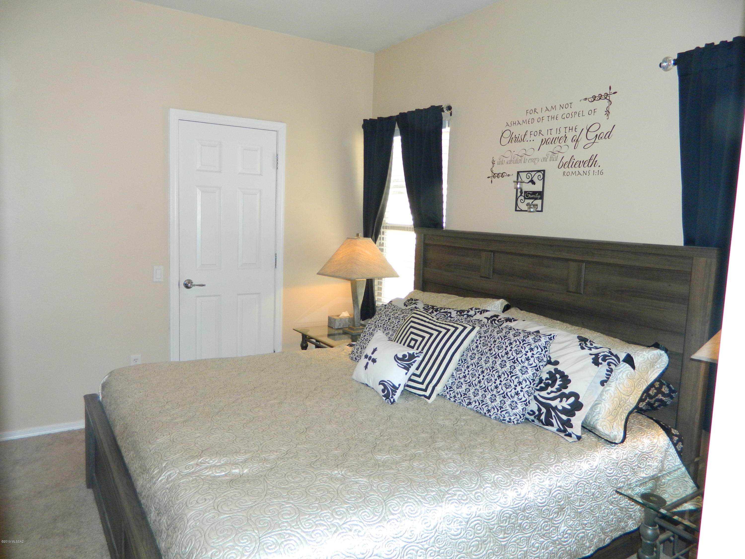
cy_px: 280
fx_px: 538
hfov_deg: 69.4
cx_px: 372
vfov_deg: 54.9
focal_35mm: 25
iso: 200
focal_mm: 4.5
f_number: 3.1
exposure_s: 1/30
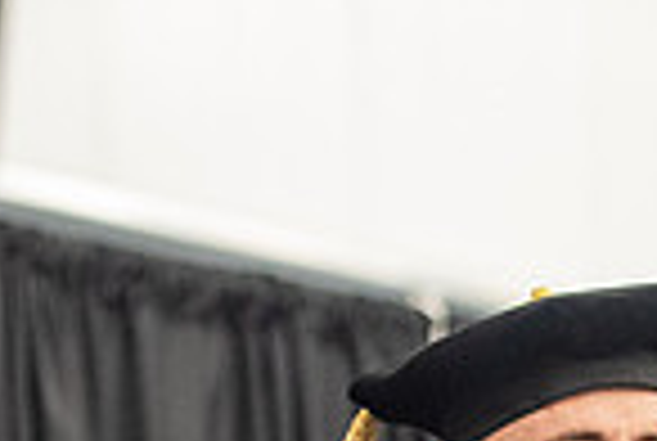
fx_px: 7095
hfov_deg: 5.3
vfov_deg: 3.5
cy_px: 736
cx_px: 801
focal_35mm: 388
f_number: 3.2
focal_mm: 98
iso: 3200
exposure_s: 1/200
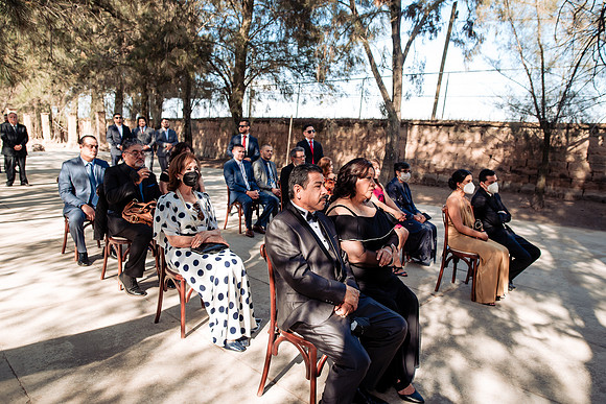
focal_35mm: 24
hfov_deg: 73.7
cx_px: 303
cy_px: 202
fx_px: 404
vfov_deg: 53.2
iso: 100
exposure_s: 1/160
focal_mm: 24
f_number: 4
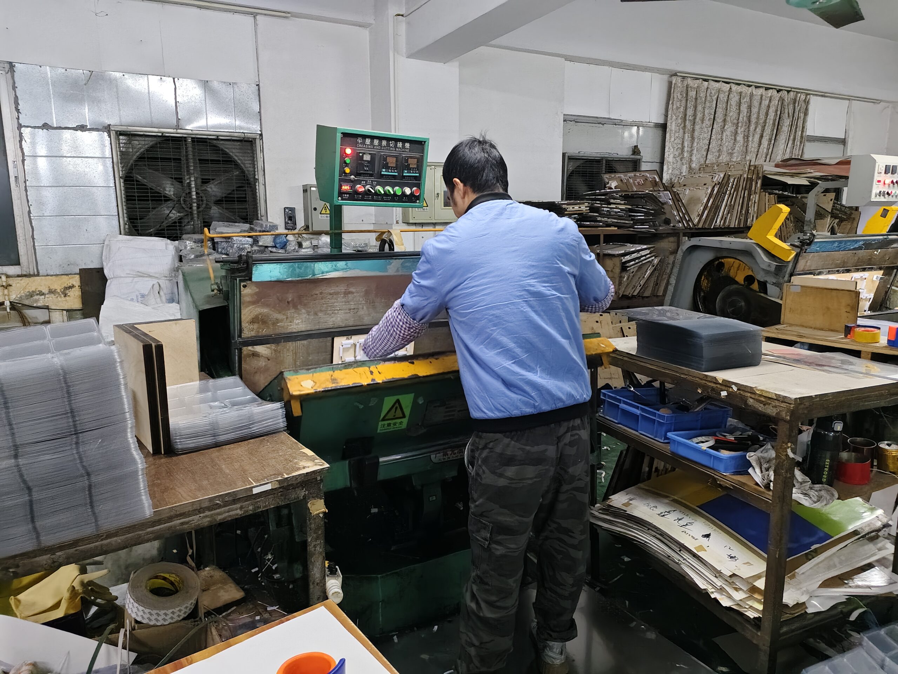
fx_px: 597
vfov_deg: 58.9
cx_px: 449
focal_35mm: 23
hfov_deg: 73.9
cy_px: 337
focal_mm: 5.56
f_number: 1.88
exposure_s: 1/226
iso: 6480
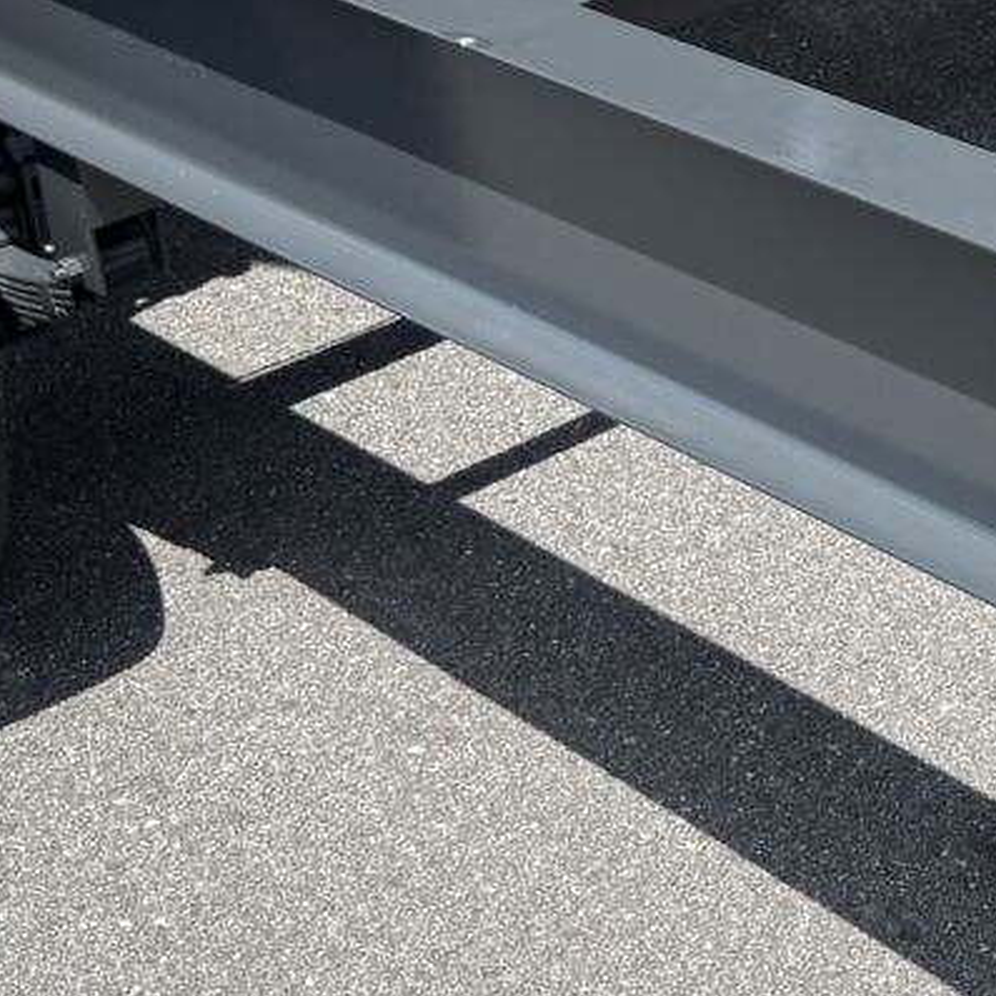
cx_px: 1304
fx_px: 3125
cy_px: -75
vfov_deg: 17.5
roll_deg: +0.9
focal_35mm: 96
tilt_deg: -17.9
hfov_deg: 17.0
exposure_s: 1/2000
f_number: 1.78
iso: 80
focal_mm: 6.76
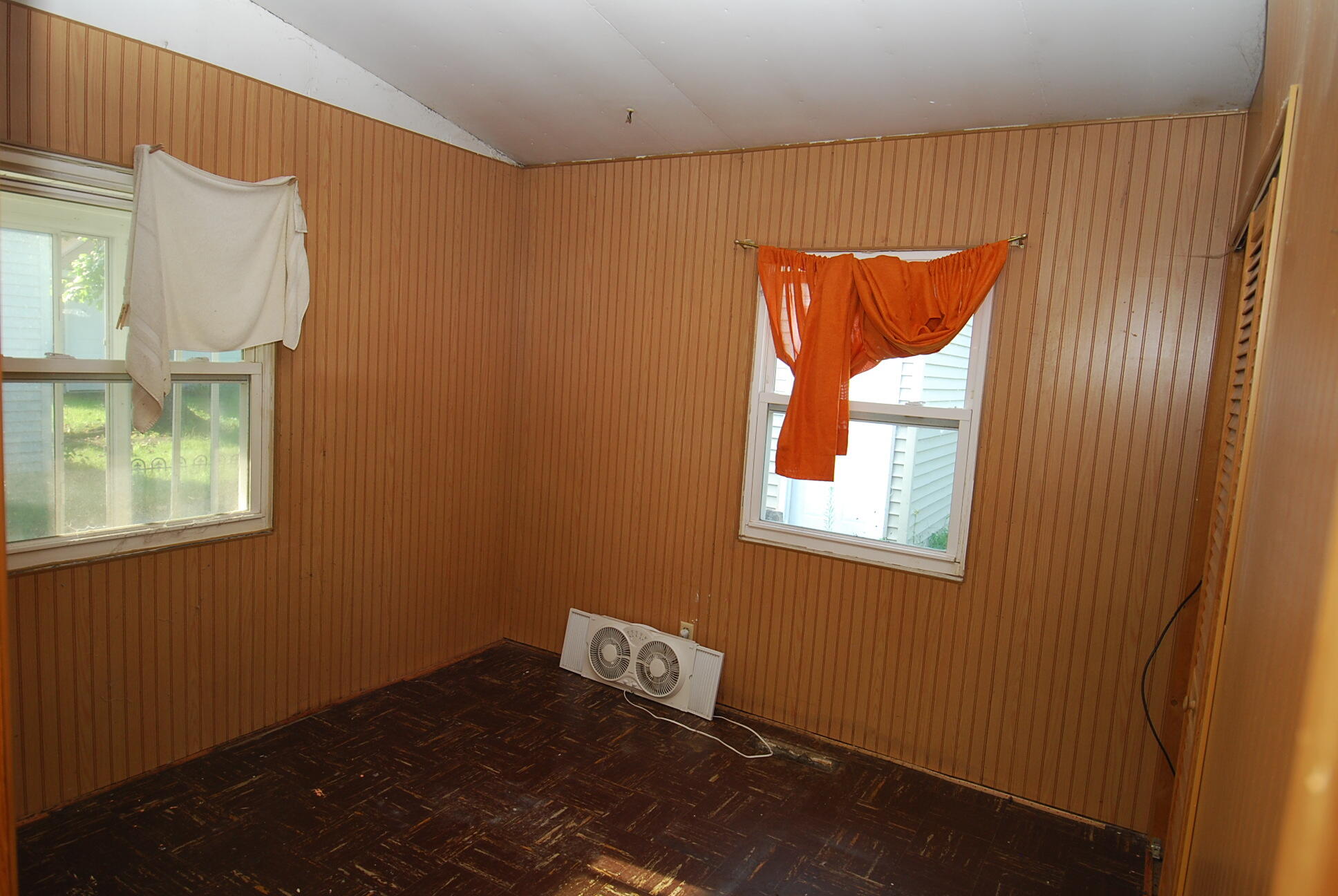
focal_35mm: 21
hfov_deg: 81.1
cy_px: 448
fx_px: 781
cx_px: 669
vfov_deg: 59.6
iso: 280
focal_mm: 14
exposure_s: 1/60
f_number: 4
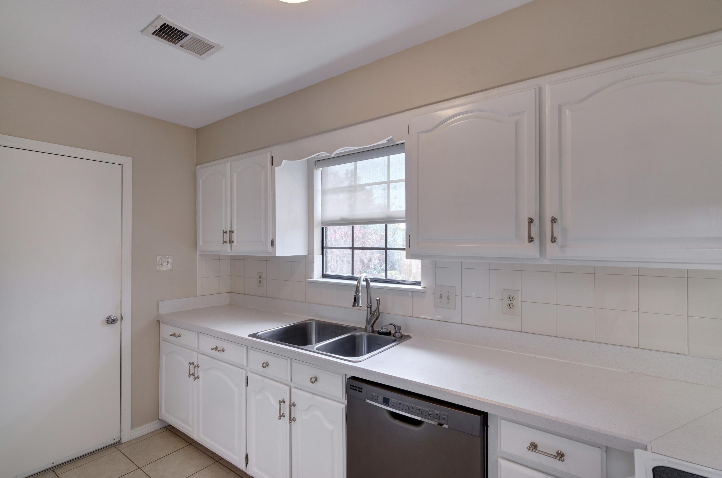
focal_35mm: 16
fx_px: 330
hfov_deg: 95.1
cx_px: 361
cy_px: 239
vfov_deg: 71.8
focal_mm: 11
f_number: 9
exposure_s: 1/60
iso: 100
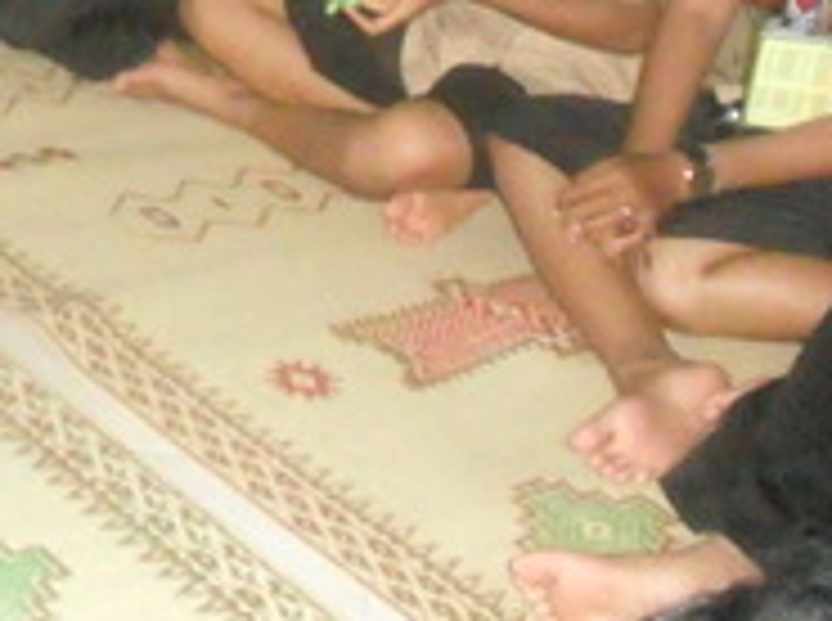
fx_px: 2663
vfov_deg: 12.6
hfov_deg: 17.3
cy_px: -324
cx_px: -4
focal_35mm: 111
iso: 1250
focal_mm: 5.8
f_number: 3.5
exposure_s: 1/25
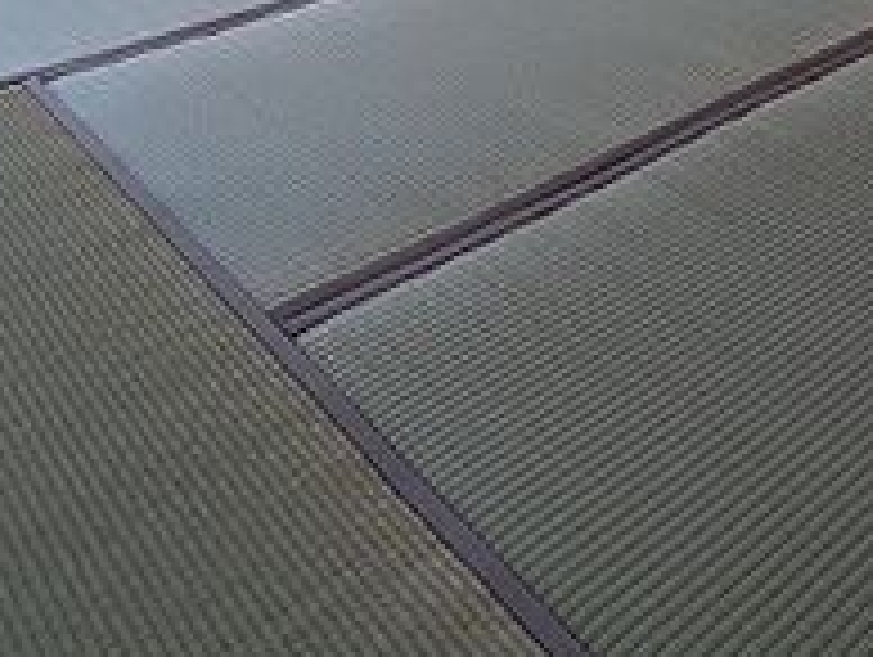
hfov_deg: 41.2
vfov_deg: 27.4
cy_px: -153
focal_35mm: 46
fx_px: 1162
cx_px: 428
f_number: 2.2
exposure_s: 1/563
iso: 42
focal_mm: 1.83
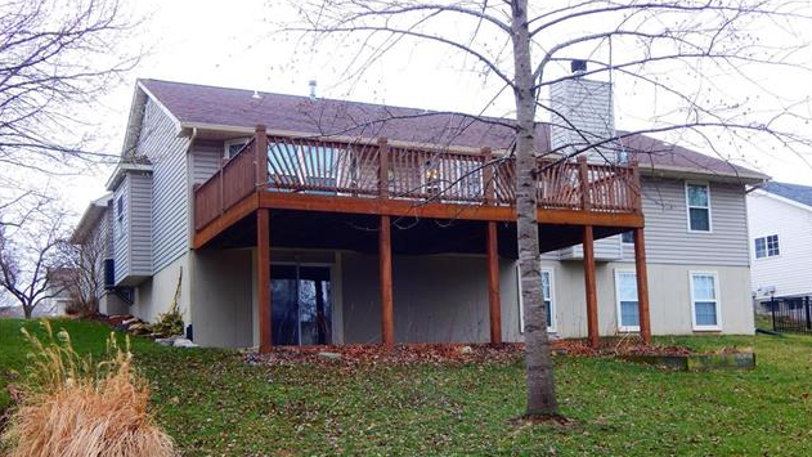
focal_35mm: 42
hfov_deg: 48.4
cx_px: 408
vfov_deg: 28.2
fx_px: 904
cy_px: 301
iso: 125
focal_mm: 6.8
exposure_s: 1/60
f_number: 3.4
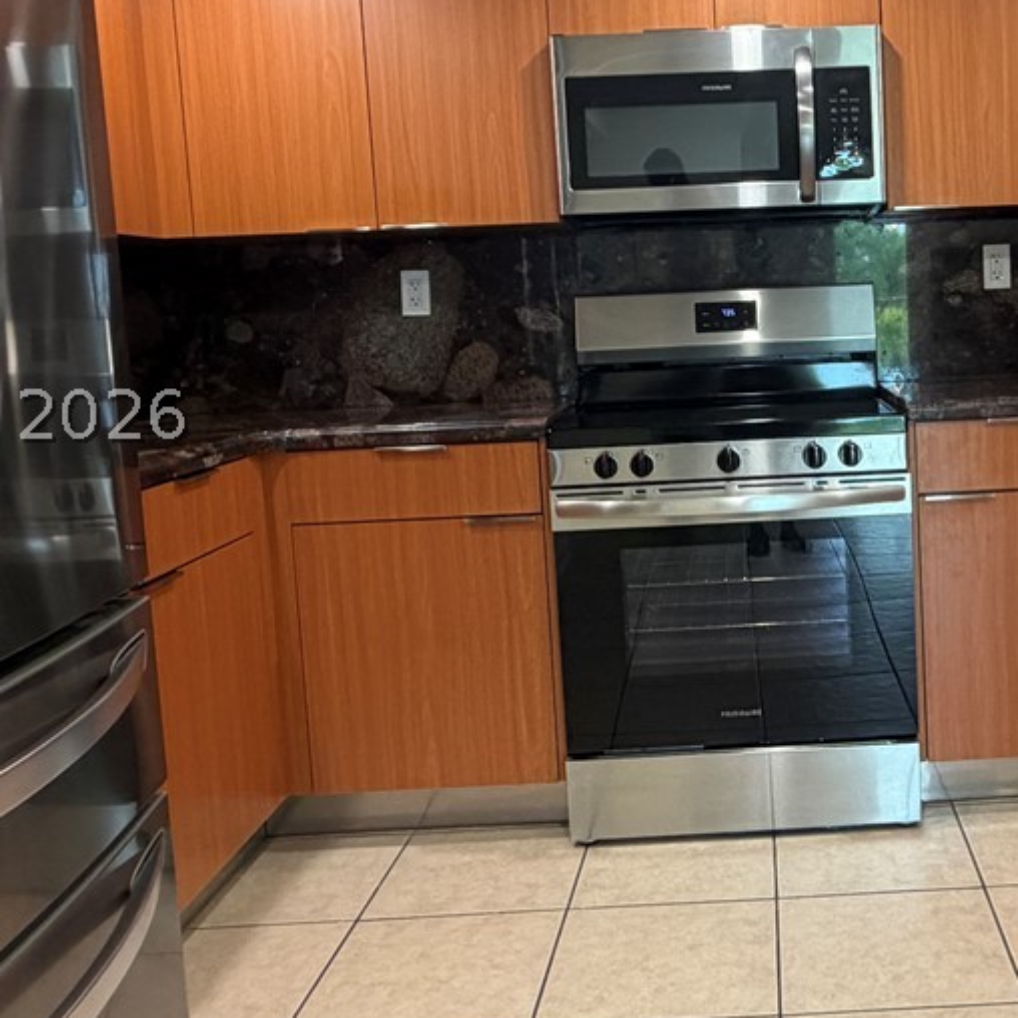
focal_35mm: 39
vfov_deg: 42.7
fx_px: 1298
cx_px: 802
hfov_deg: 41.2
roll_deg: +2.8
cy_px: 415
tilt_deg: -4.9
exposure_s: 1/60
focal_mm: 2.22
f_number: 2.2
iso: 160
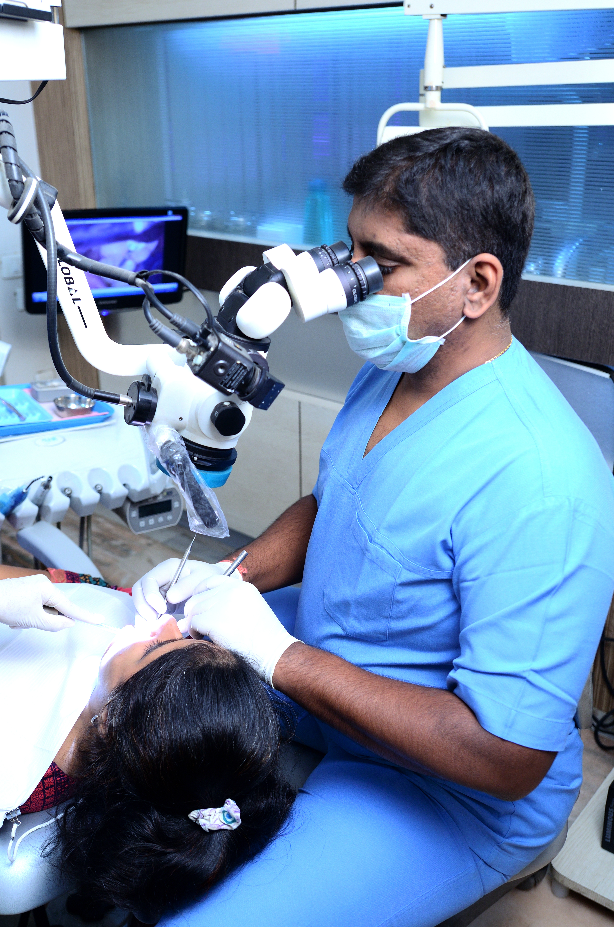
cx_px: 307
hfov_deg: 36.7
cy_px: 464
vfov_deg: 53.2
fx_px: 925
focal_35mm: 36
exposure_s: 1/45
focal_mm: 24
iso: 250
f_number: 3.3
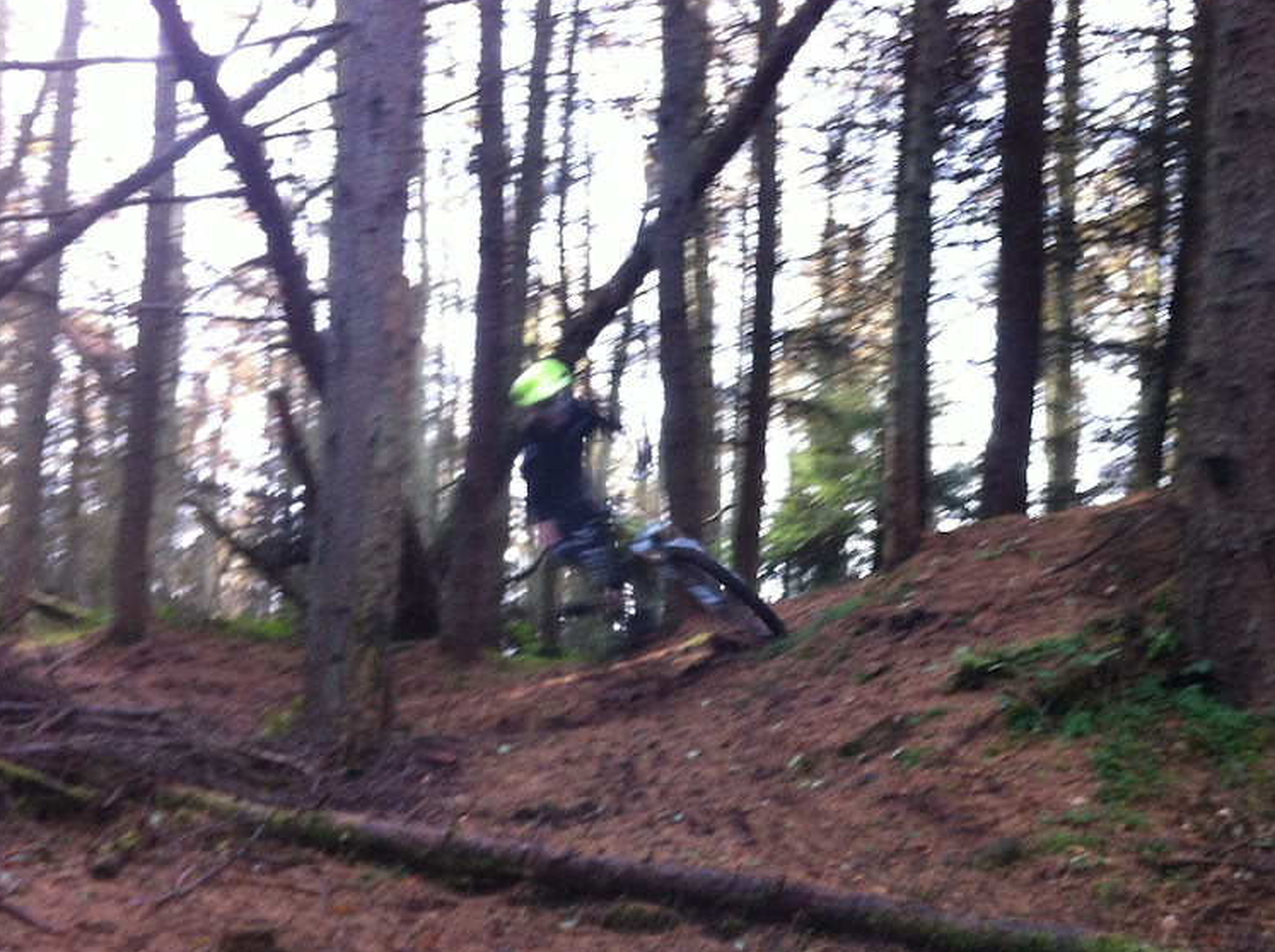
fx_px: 1765
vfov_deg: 30.1
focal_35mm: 48
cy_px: 589
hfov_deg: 39.6
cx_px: 756
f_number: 2.8
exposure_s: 1/15
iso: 100
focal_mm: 3.85
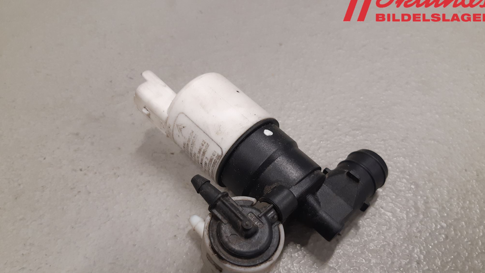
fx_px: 373
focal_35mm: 29
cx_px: 244
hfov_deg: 66.1
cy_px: 167
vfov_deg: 40.0
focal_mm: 3.93
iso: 100
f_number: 1.7
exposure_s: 1/50
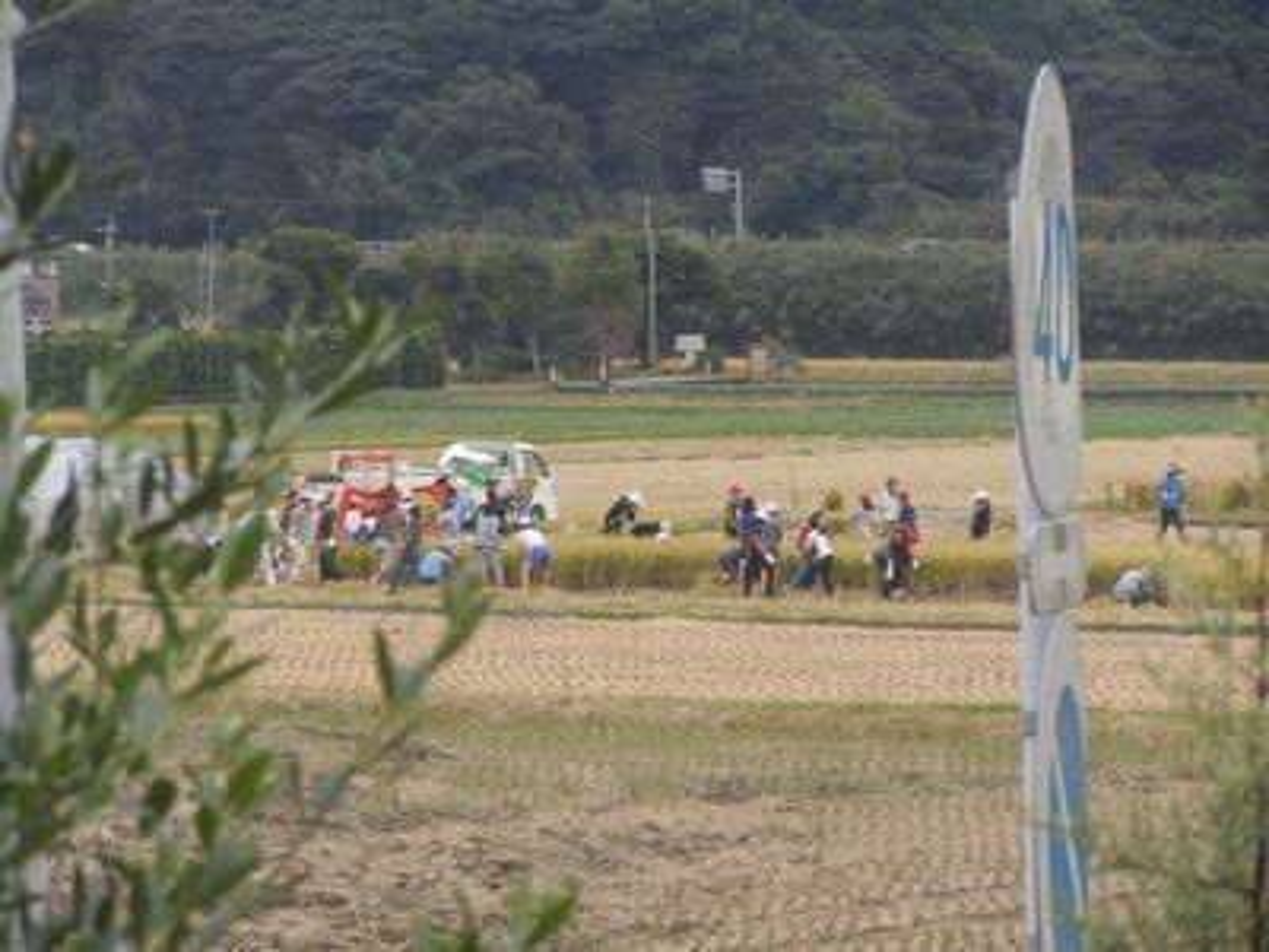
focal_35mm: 196
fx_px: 7185
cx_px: 634
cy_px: 476
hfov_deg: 10.1
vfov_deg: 7.6
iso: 100
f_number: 5.6
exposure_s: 1/160
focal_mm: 35
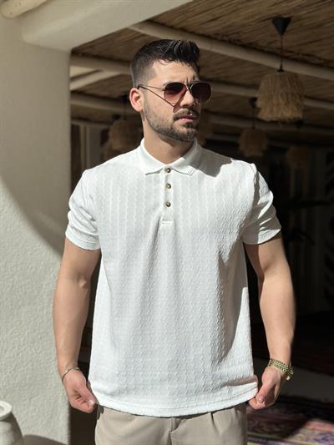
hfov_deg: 30.3
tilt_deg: -0.8
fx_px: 617
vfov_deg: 39.6
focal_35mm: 48
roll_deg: -0.9
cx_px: 167
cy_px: 222
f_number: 1.78
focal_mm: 6.86
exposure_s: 1/10870
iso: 100
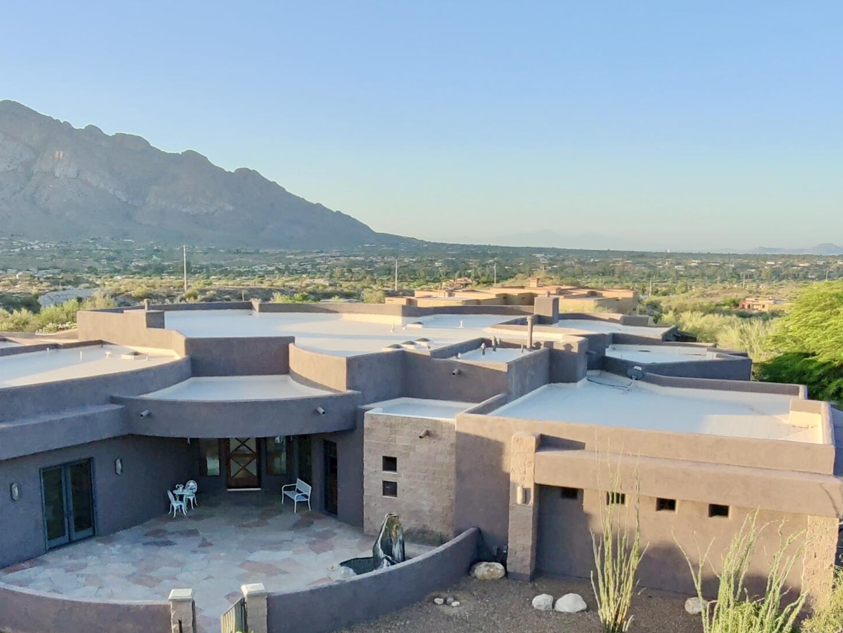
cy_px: 415
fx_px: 852
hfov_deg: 52.5
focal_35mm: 35
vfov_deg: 40.3
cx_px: 365
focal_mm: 17
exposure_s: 1/273
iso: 100
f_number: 2.8
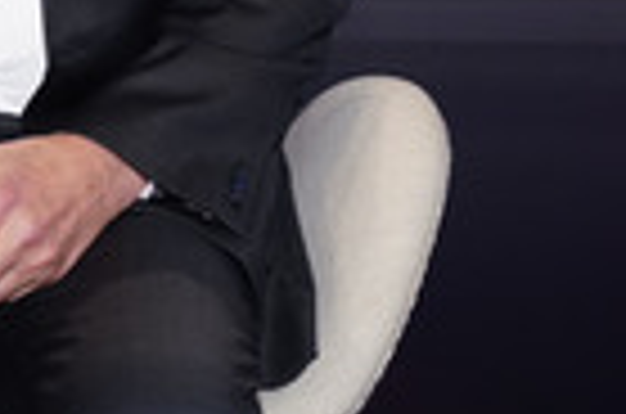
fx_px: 1804
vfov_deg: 12.4
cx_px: -88
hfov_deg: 18.8
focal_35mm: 104
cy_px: -216
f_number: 5
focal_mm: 32
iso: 2000
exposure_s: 1/125
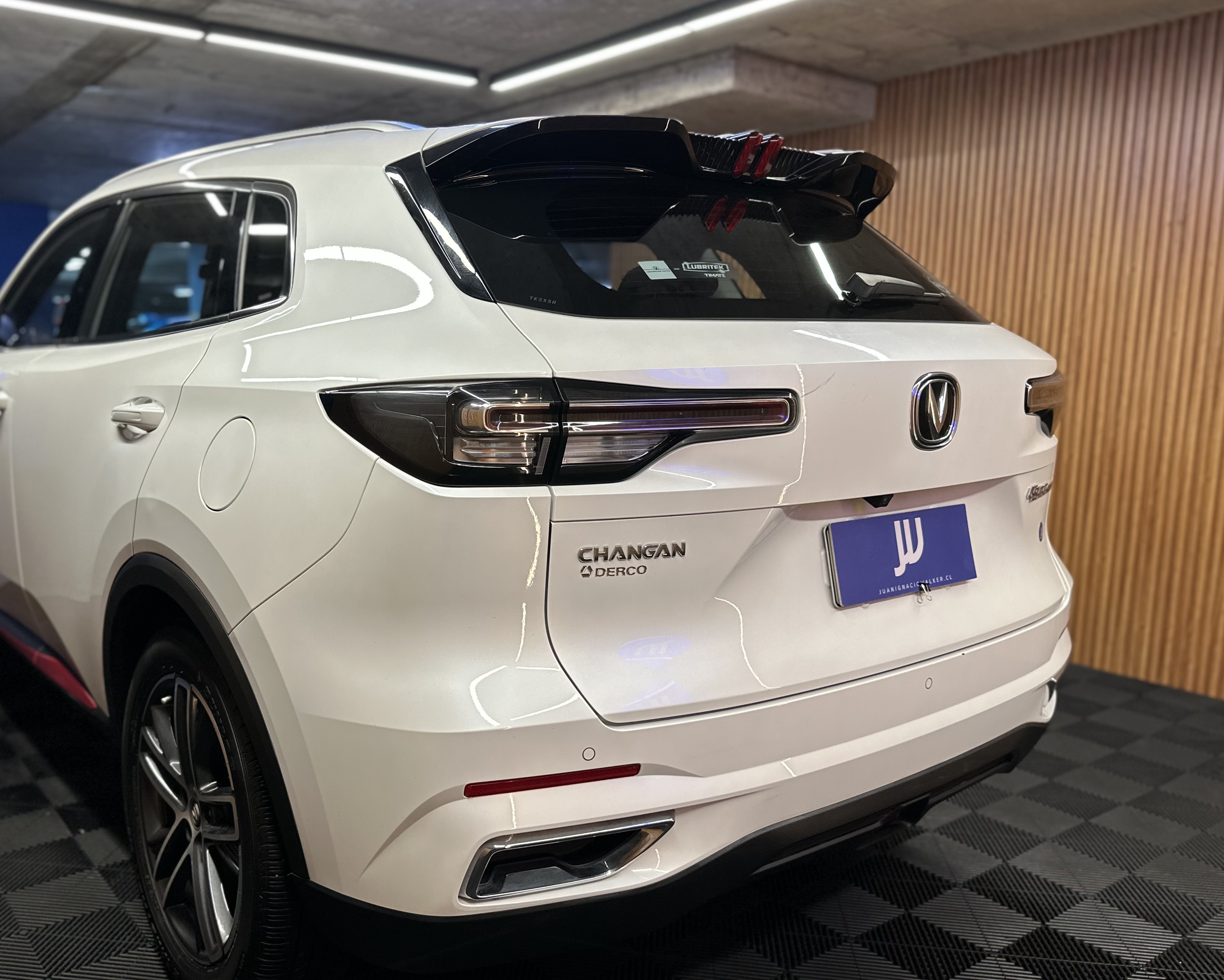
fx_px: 1051
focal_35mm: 29
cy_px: 496
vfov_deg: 50.0
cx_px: 500
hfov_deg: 60.0
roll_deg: -0.4
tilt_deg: -8.3
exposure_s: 1/100
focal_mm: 6.86
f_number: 1.78
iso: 160
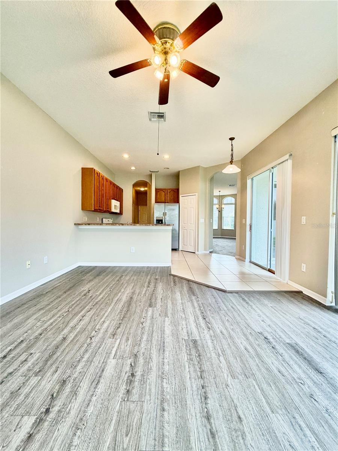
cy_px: 226
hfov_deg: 85.7
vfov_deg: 102.1
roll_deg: -0.8
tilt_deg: -1.0
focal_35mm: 14
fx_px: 182
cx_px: 169
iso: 160
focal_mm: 2.22
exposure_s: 1/120
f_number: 2.2
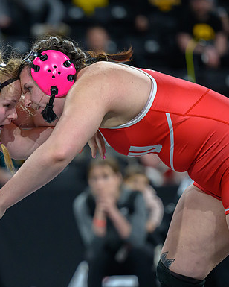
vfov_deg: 6.4
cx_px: 25
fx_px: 2542
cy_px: 153
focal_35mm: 300
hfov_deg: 5.2
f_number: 2.8
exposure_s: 1/800
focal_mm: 160
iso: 3200
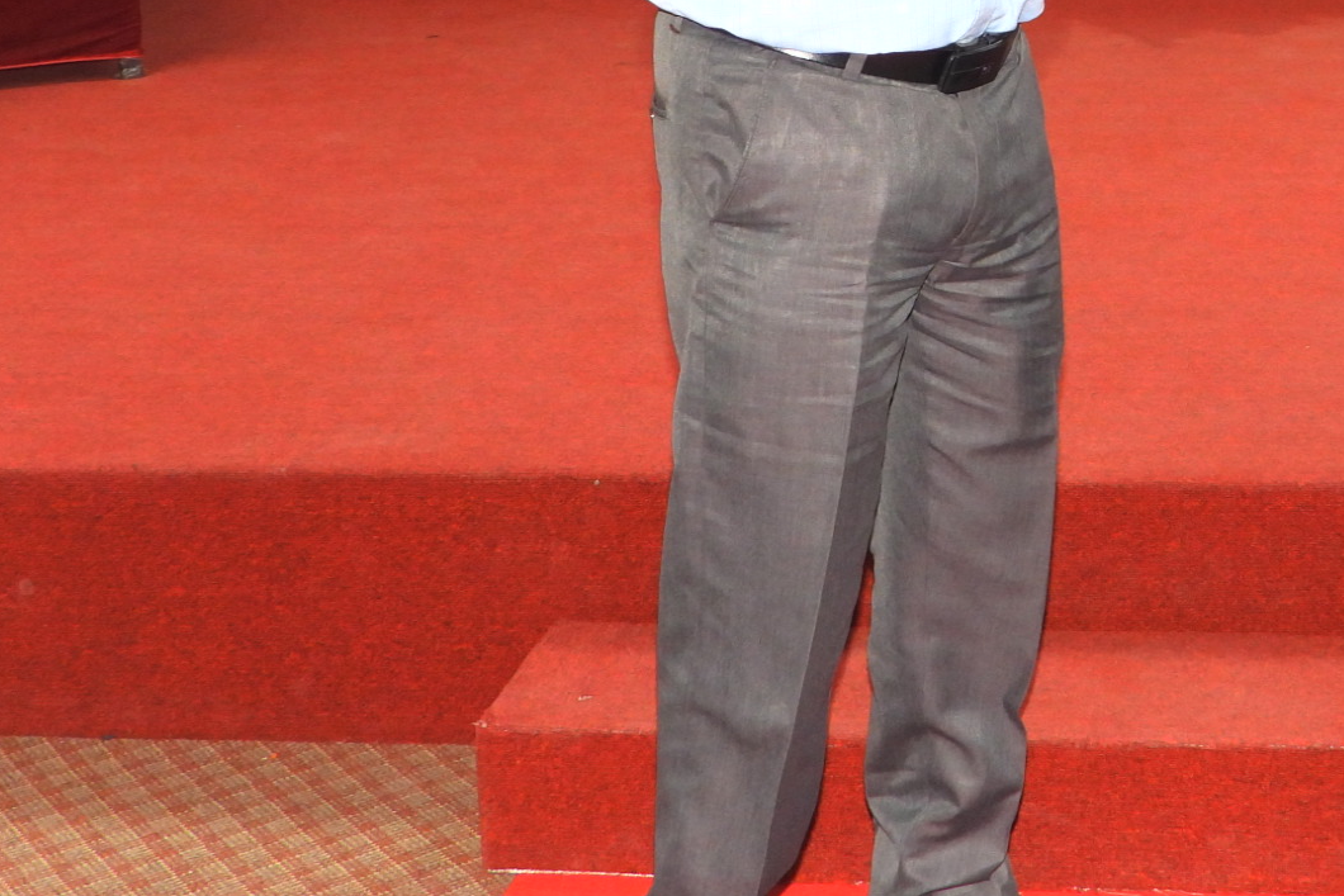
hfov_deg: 25.3
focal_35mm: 78
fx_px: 2912
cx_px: 1188
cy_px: -139
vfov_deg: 16.8
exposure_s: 1/30
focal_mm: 6.3
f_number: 3.2
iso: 200
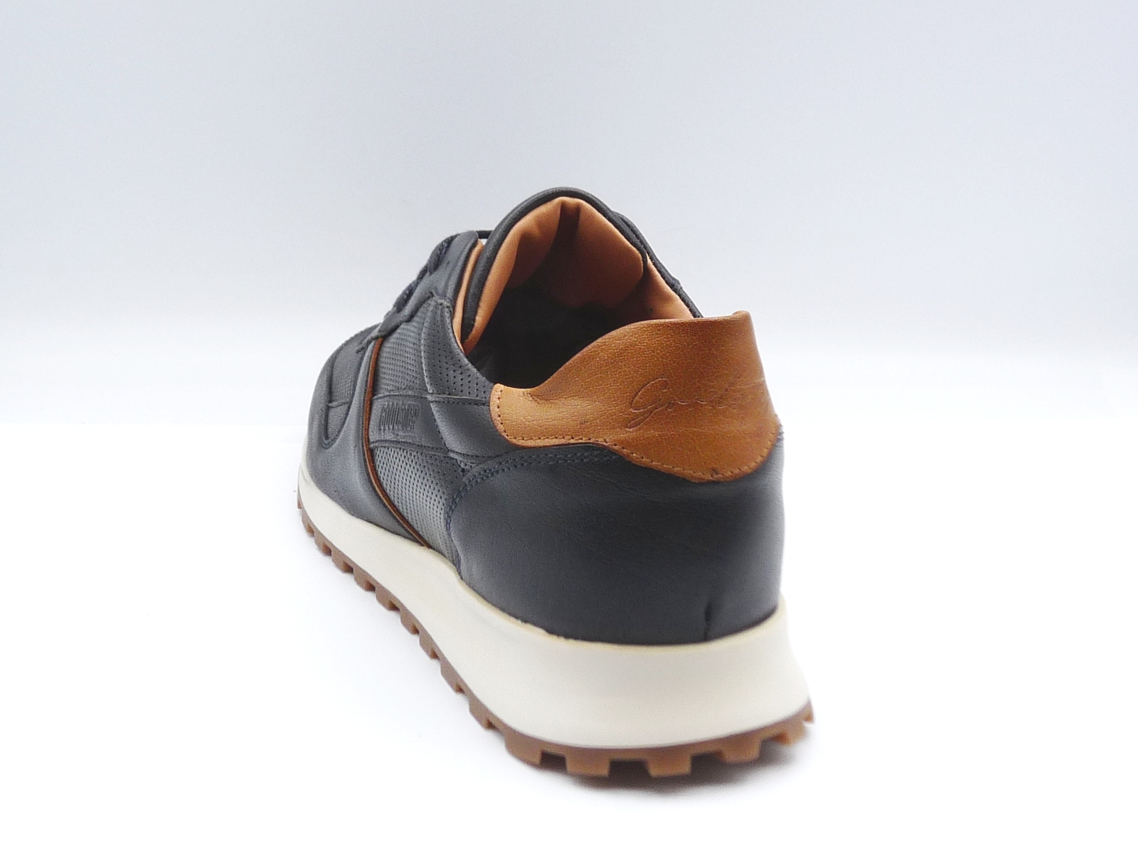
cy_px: 427
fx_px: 1644
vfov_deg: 29.1
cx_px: 569
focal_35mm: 50
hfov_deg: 38.2
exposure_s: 1/200
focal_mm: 4.9
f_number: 4
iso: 100
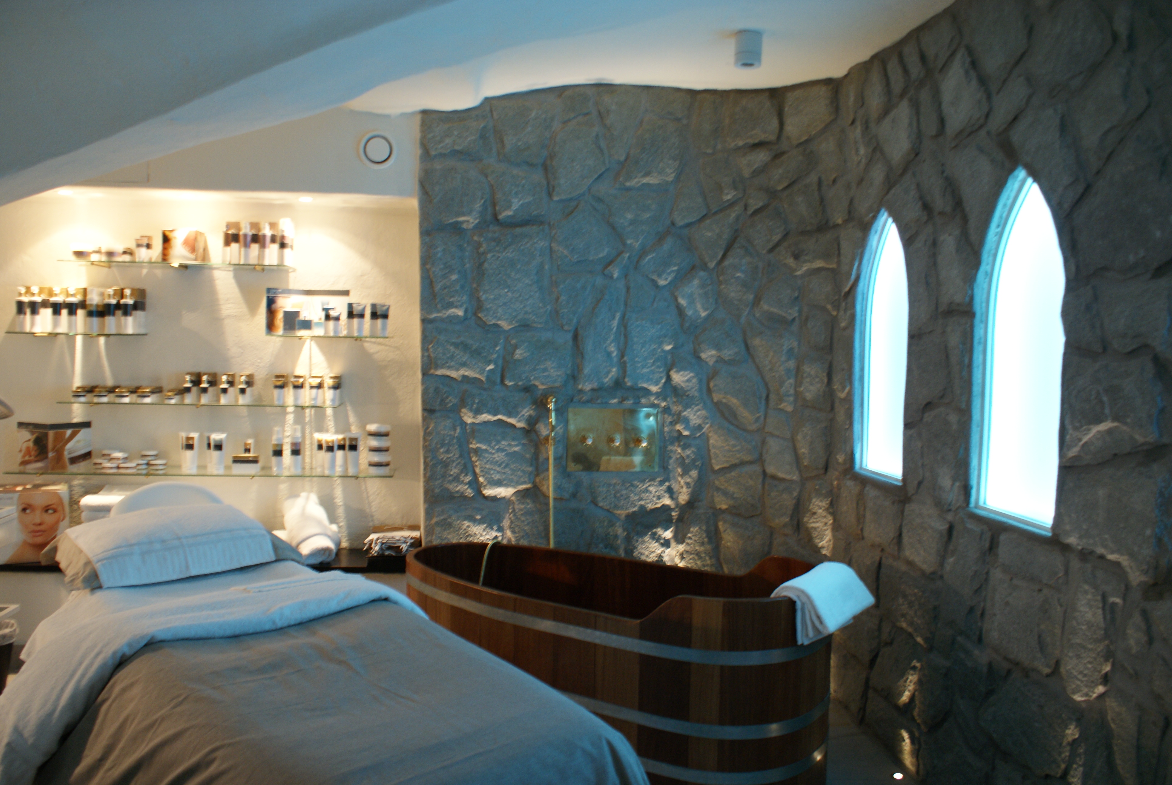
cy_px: 392
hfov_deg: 67.3
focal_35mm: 27
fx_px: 880
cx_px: 586
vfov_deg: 48.0
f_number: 3.5
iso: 400
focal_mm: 18
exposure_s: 1/10
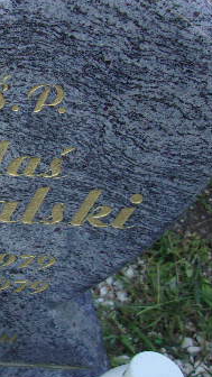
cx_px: -91
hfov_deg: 19.2
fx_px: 560
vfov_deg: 37.1
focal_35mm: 56
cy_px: 158
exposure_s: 1/210
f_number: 3
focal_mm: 4.9
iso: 80
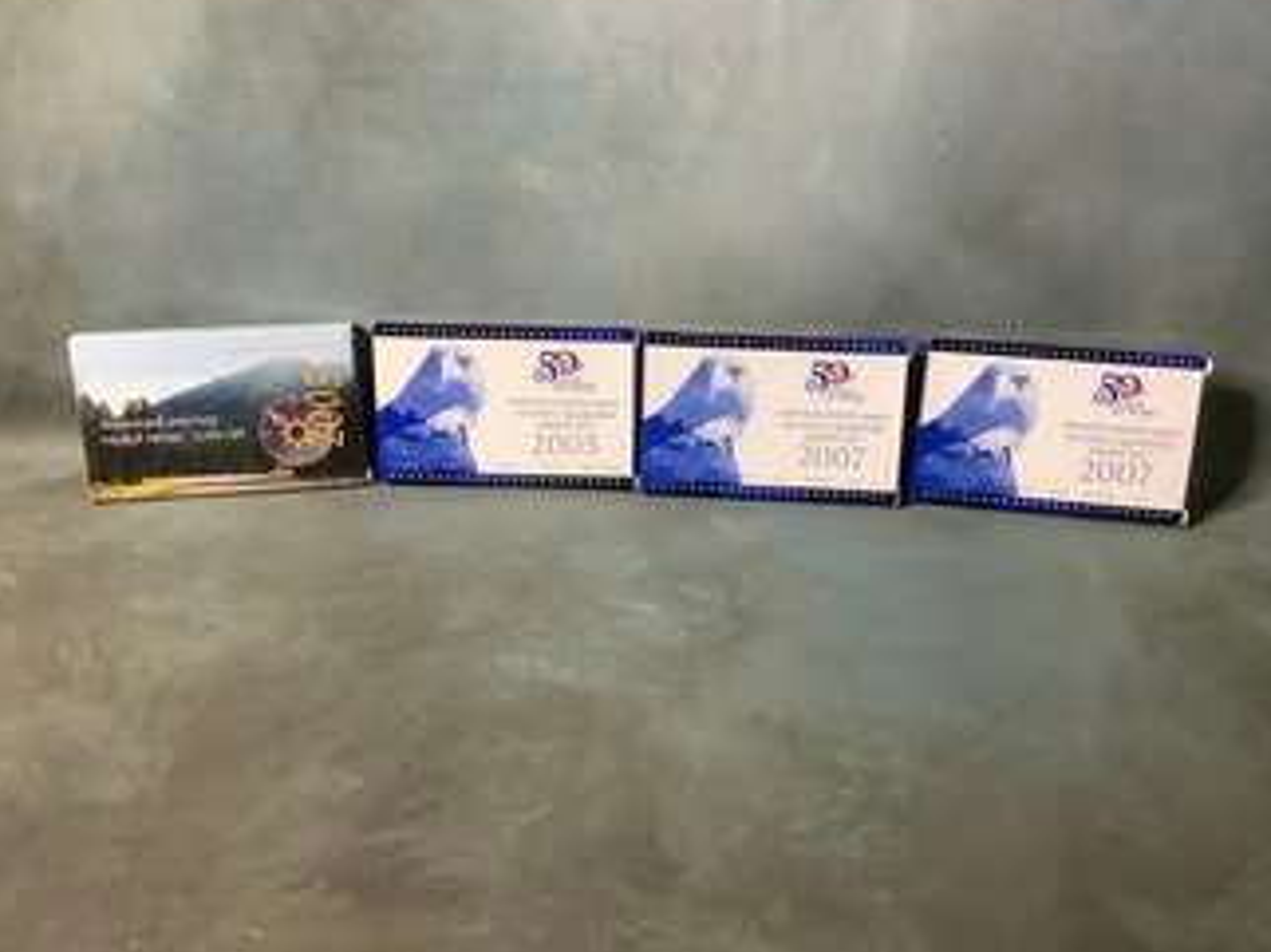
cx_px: 661
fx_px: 1211
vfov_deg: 42.9
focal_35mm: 33
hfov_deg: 55.4
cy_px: 448
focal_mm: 3.3
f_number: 2.4
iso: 250
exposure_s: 1/60
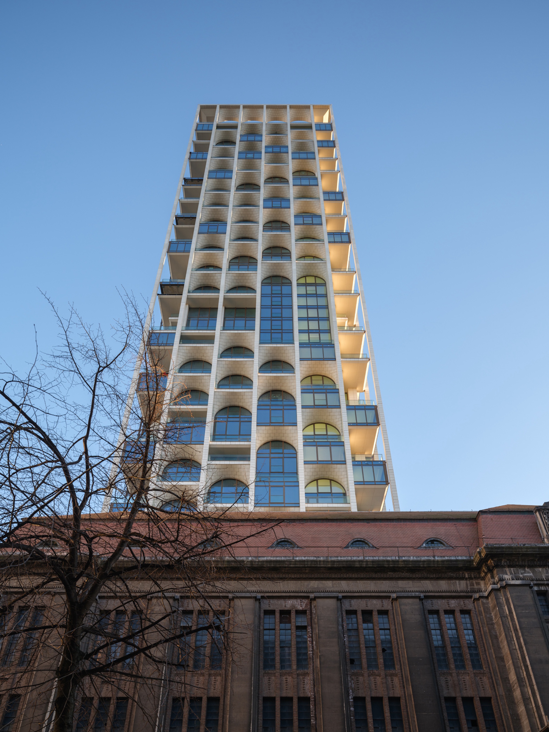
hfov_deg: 56.8
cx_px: 274
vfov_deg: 71.6
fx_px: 508
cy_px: 366
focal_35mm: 24
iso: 200
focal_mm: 30
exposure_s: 1/45
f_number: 8
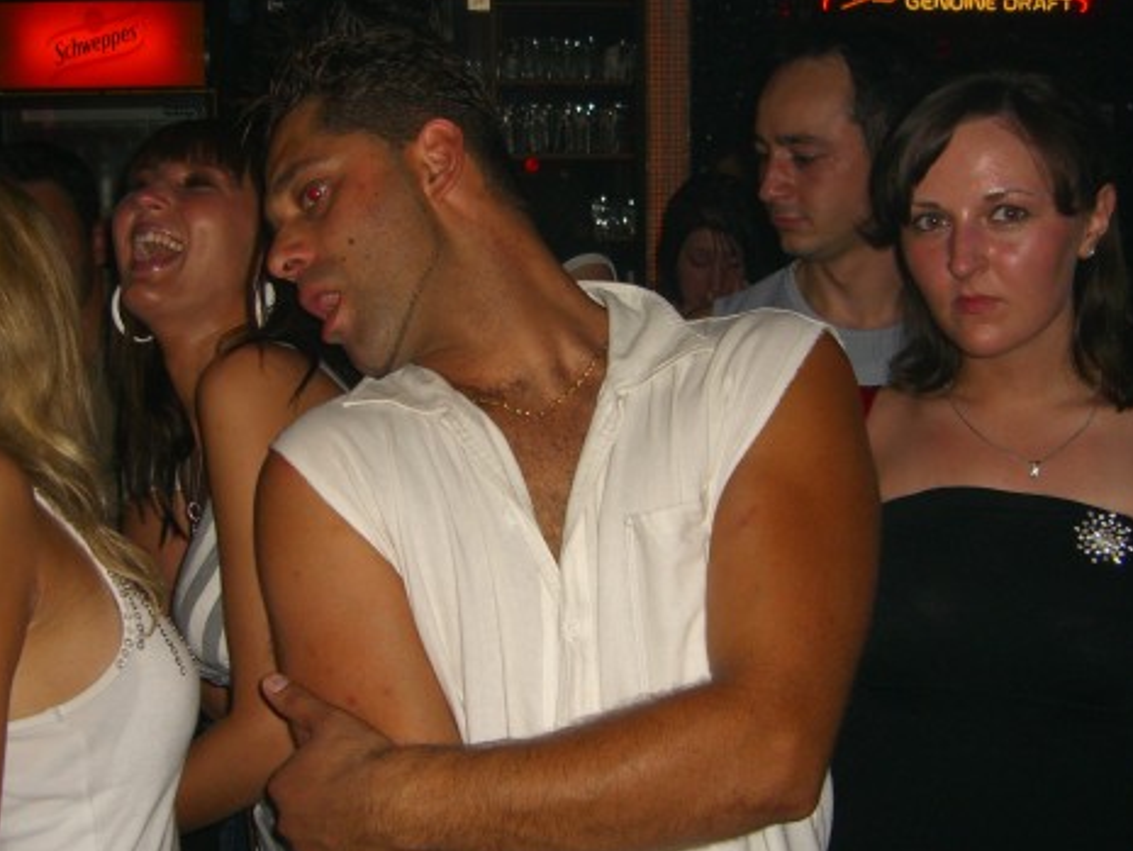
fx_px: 1604
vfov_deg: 29.7
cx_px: 531
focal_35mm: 49
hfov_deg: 38.9
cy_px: 410
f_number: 2.8
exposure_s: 1/60
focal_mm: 7.9
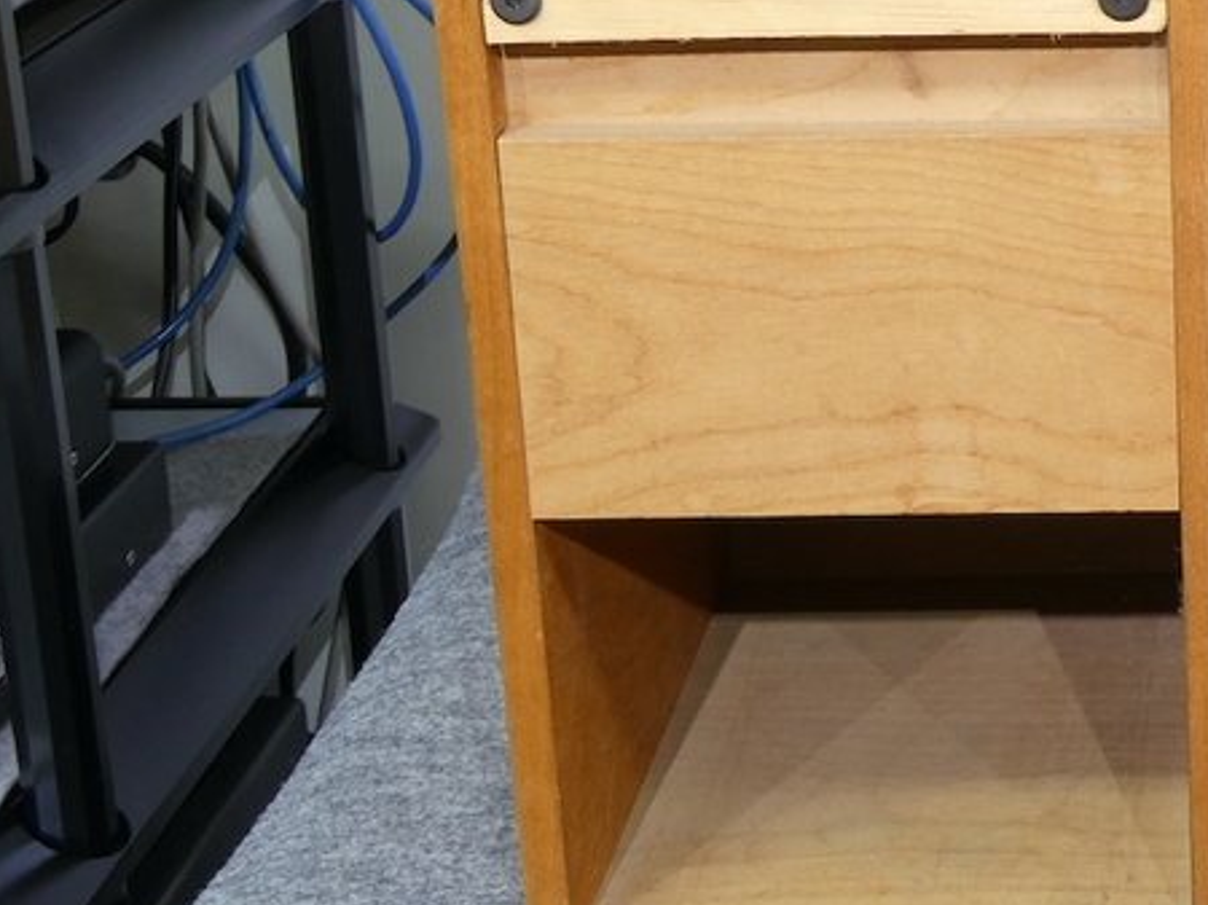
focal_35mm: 79
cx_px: 1256
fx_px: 2755
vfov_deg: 18.4
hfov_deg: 23.5
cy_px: 97
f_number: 3.7
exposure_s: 1/3.2
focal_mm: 6.7
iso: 100
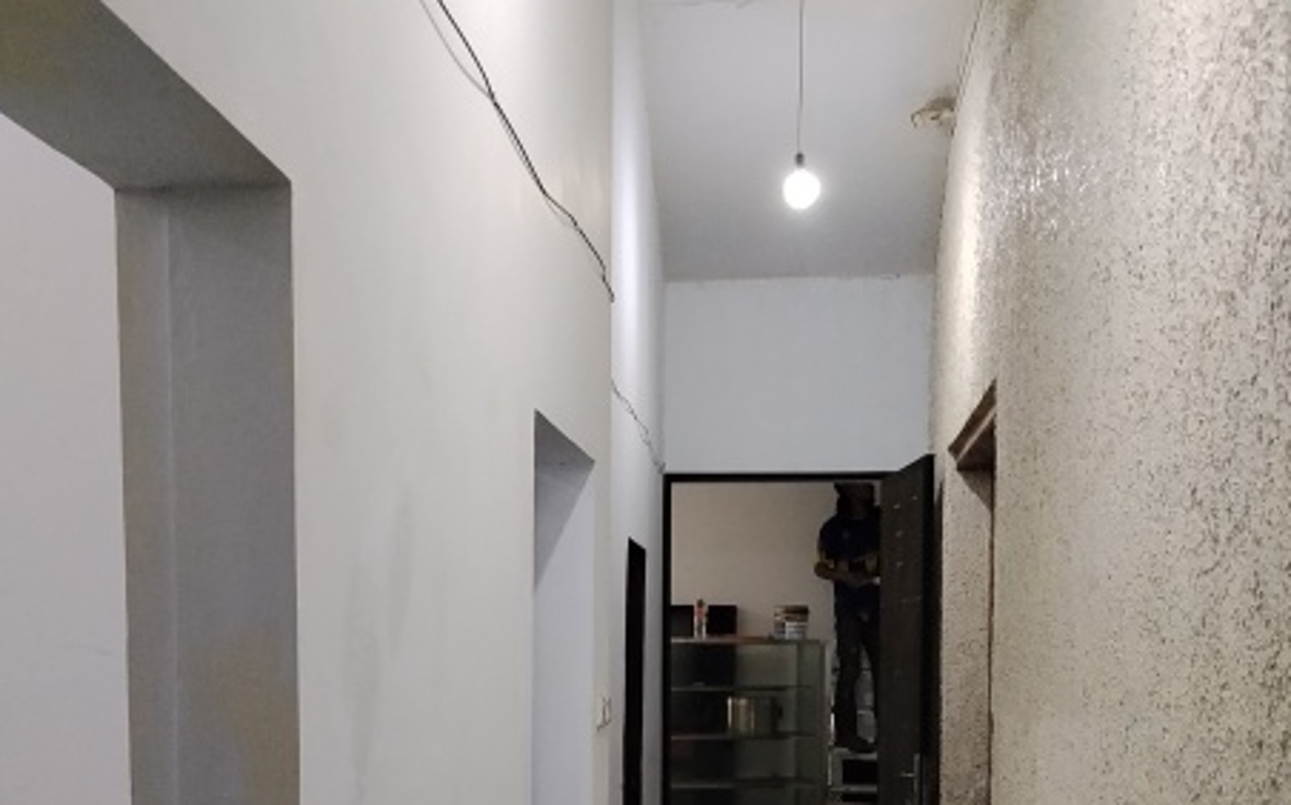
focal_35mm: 49
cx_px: 620
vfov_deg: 25.4
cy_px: 751
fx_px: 1723
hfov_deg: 41.1
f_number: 1.8
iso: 400
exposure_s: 1/50
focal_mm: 4.22
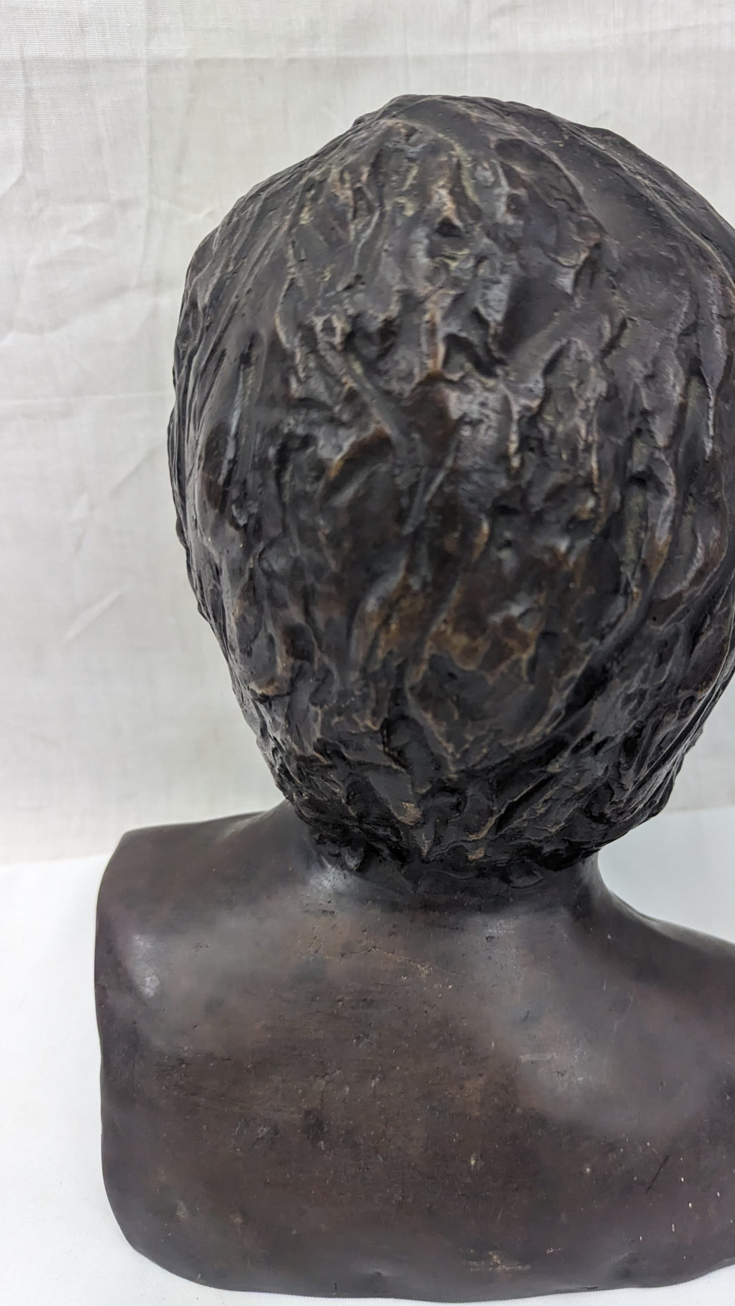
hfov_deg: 42.2
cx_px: 504
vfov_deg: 69.8
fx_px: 935
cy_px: 671
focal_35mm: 27
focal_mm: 6.81
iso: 1161
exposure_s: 1/1019
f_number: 1.85
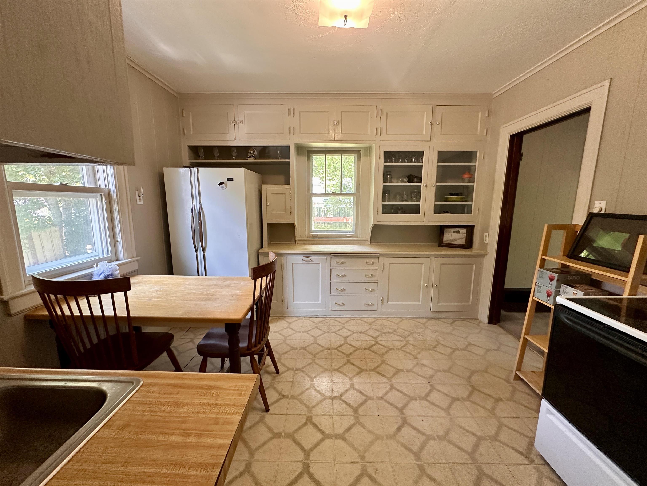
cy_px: 243
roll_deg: -1.0
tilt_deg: -9.6
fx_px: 262
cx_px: 324
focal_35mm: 14
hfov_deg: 102.1
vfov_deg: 85.7
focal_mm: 2.22
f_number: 2.2
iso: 250
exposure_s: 1/120
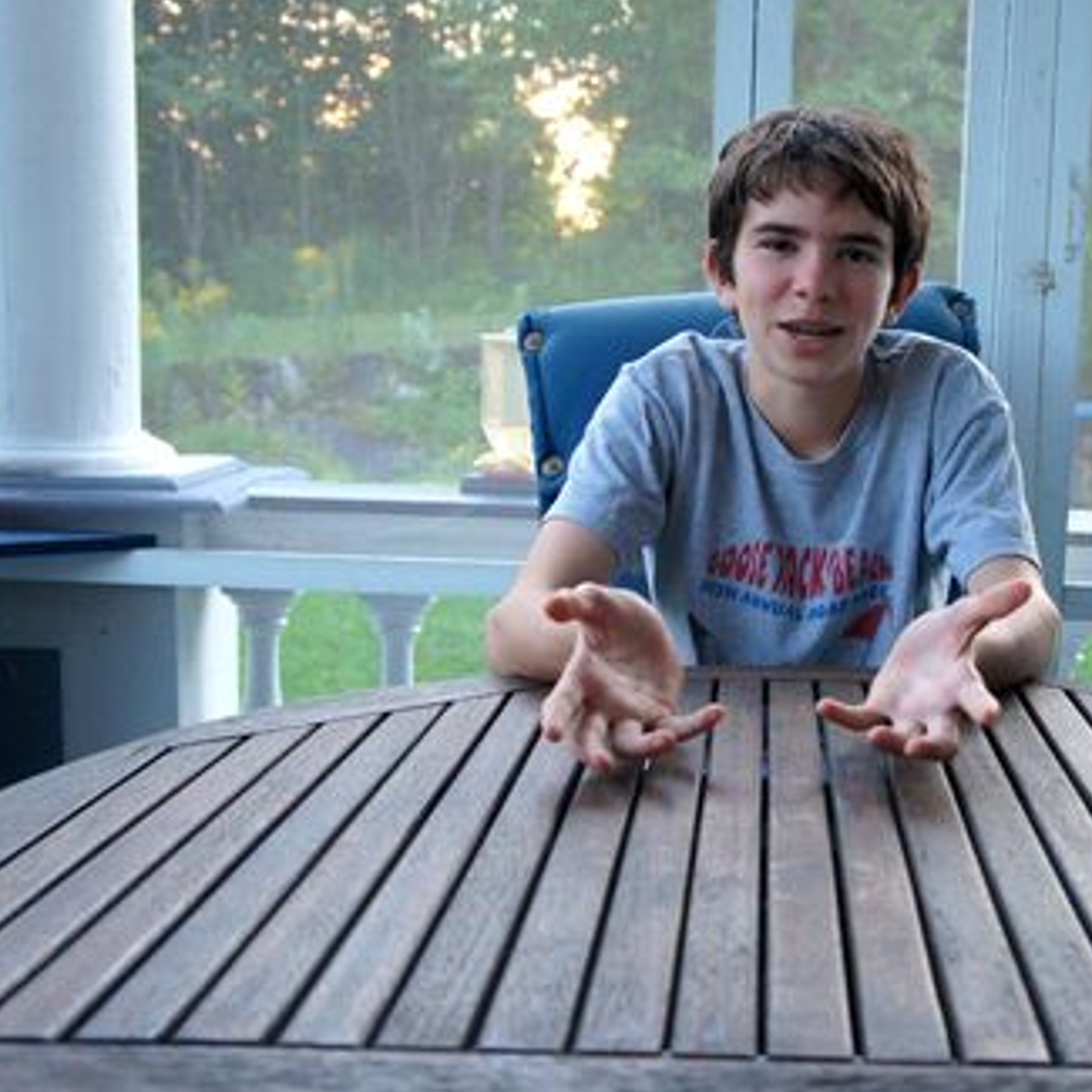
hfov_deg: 35.6
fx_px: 1677
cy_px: 548
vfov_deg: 36.1
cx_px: 749
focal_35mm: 47
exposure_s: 1/50
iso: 1600
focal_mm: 24
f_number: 4
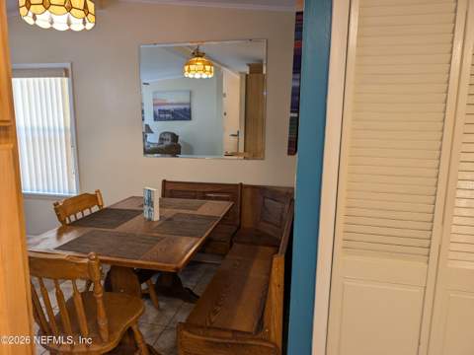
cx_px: 237
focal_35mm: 24
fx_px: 329
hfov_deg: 71.6
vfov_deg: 56.8
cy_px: 178
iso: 257
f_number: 1.68
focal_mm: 6.9
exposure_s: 1/120
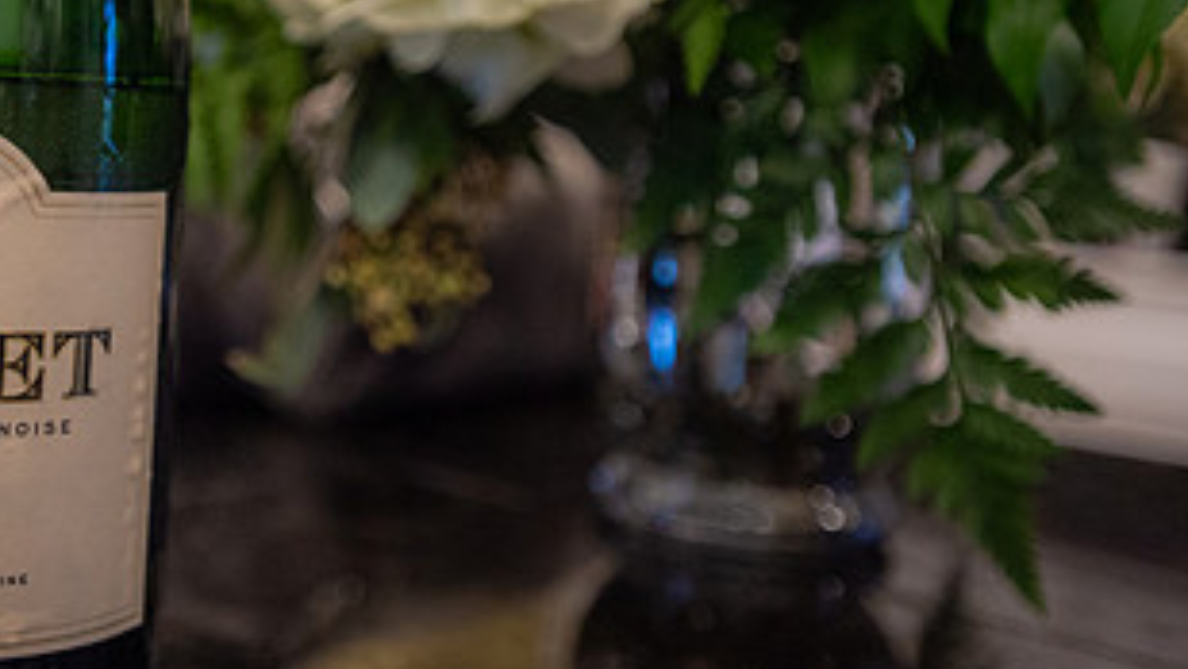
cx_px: 315
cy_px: 112
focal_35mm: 59
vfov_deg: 20.1
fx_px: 1859
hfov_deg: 34.8
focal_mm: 30
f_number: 2.8
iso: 1250
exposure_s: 1/125
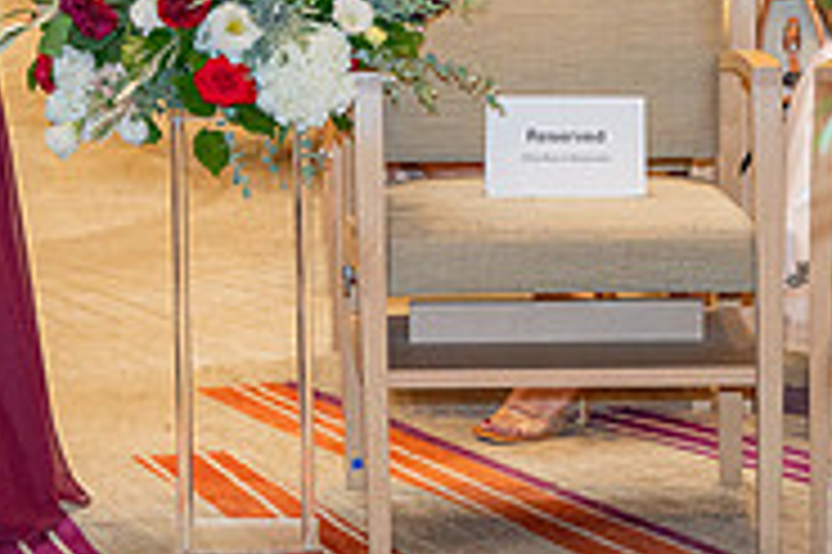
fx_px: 6165
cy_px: -20
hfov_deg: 7.6
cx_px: -378
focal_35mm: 267
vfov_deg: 5.1
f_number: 3.2
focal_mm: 85
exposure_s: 1/160
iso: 1250
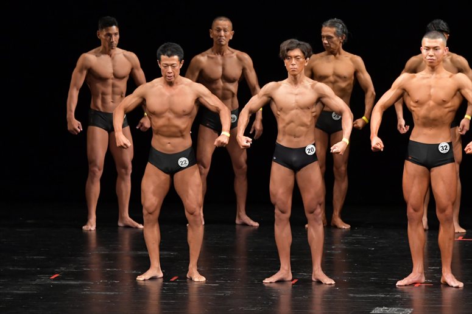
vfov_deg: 5.4
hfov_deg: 8.1
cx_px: 236
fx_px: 3342
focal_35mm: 255
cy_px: 157
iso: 3200
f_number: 5.6
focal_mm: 170
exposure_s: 1/400
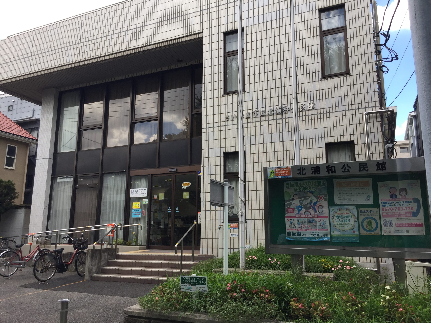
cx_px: 216
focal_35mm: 29
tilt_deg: +10.8
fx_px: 361
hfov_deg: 61.7
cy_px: 162
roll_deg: -1.1
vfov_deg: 48.2
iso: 32
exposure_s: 1/501
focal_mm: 4.15
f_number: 2.2
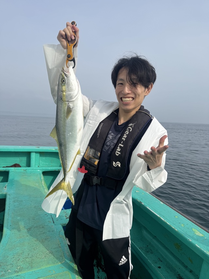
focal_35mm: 24
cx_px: 104
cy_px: 140
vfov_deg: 71.6
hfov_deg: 56.8
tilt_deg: -6.0
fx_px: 193
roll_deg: -2.0
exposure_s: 1/4608
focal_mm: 6.76
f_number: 1.78
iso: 80
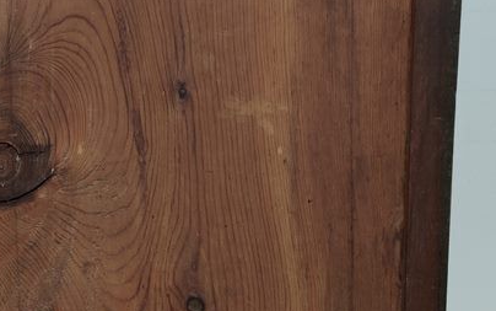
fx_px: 920
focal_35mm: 68
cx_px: 172
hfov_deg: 30.0
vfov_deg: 19.1
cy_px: 106
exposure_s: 1/100
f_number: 1.69
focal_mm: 6.72
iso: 150
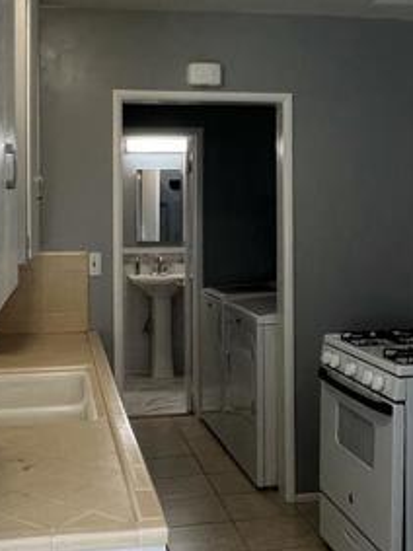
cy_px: 210
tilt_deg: +0.9
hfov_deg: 30.9
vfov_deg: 40.2
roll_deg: +0.0
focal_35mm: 47
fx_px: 748
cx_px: 205
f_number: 1.8
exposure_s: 1/125
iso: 125
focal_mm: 1.57
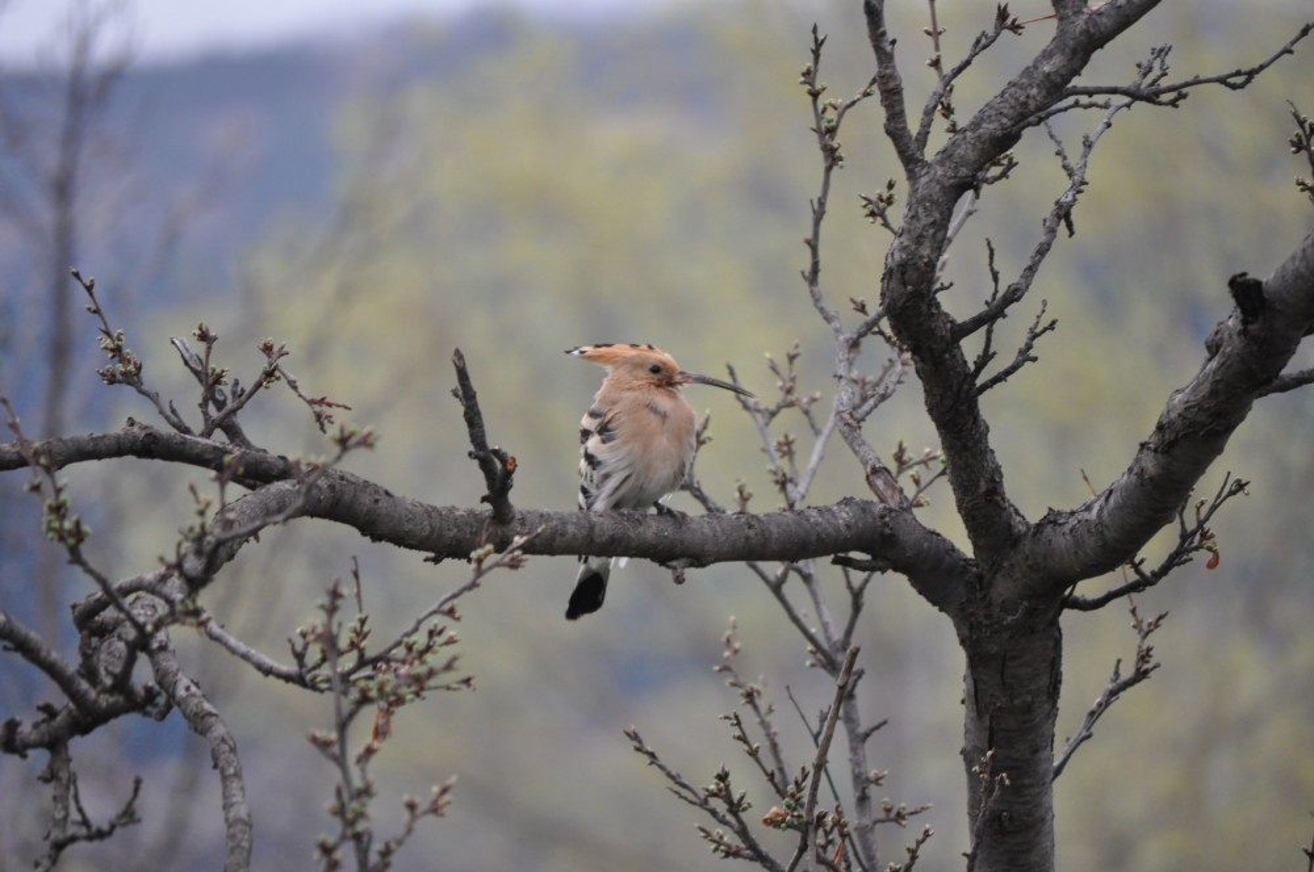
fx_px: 10936
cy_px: 436
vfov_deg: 4.6
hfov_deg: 6.9
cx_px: 657
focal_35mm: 300
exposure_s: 1/125
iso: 1100
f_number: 5.6
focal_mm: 200
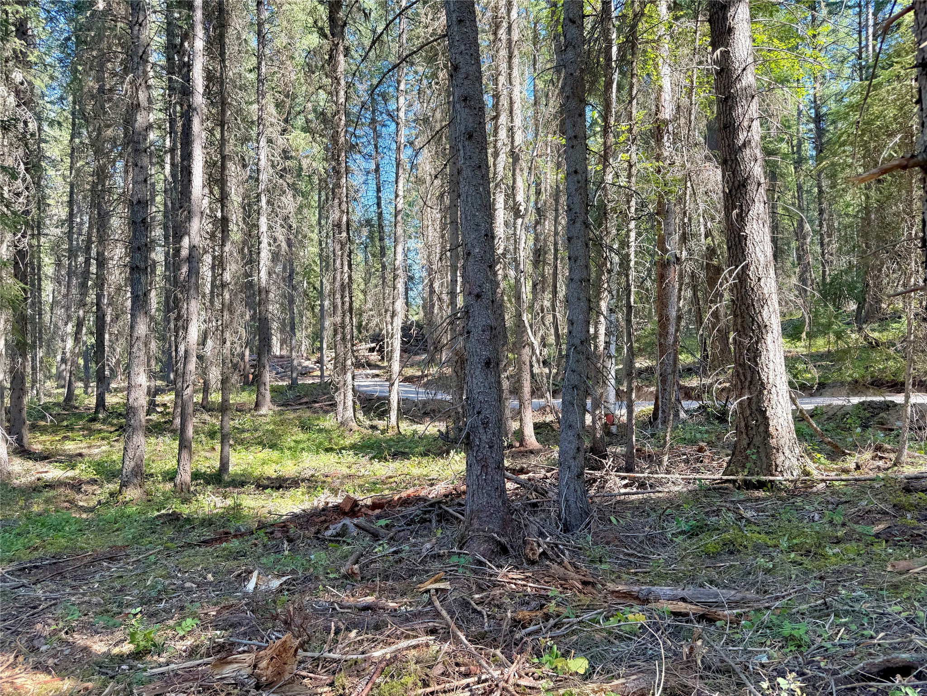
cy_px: 348
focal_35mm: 24
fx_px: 643
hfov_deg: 71.6
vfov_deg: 56.8
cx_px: 464
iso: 64
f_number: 1.78
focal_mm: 6.76
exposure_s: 1/266
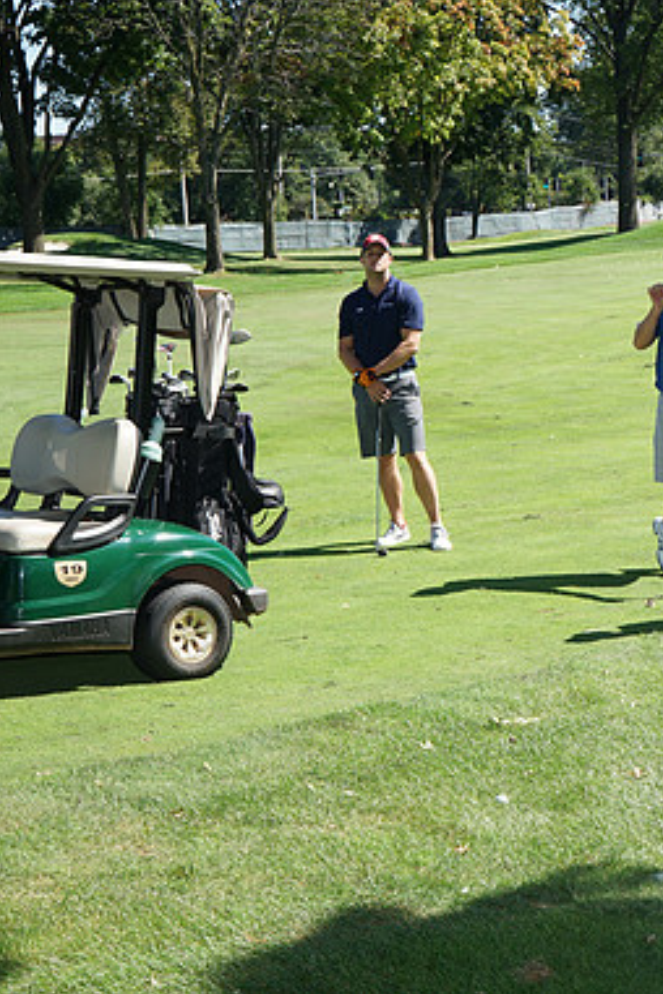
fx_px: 1851
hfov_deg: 20.0
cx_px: 564
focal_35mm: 67
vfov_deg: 30.1
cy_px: 494
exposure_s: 1/200
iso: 200
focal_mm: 44
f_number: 9
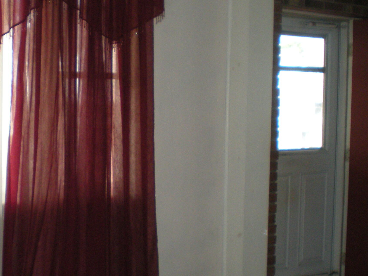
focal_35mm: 67
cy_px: 135
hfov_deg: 28.6
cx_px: 104
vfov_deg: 21.9
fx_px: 712
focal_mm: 6.3
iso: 235
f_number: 3.1
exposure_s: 1/36.3
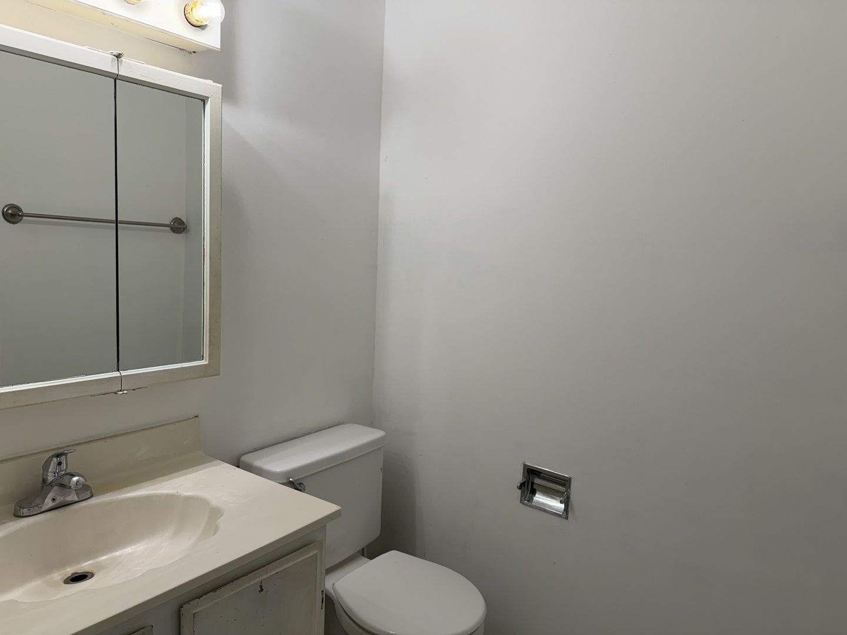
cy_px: 318
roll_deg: -2.4
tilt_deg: -6.5
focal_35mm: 24
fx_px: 587
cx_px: 424
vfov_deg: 56.8
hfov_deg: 71.6
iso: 64
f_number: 1.78
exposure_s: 1/166
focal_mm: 6.76
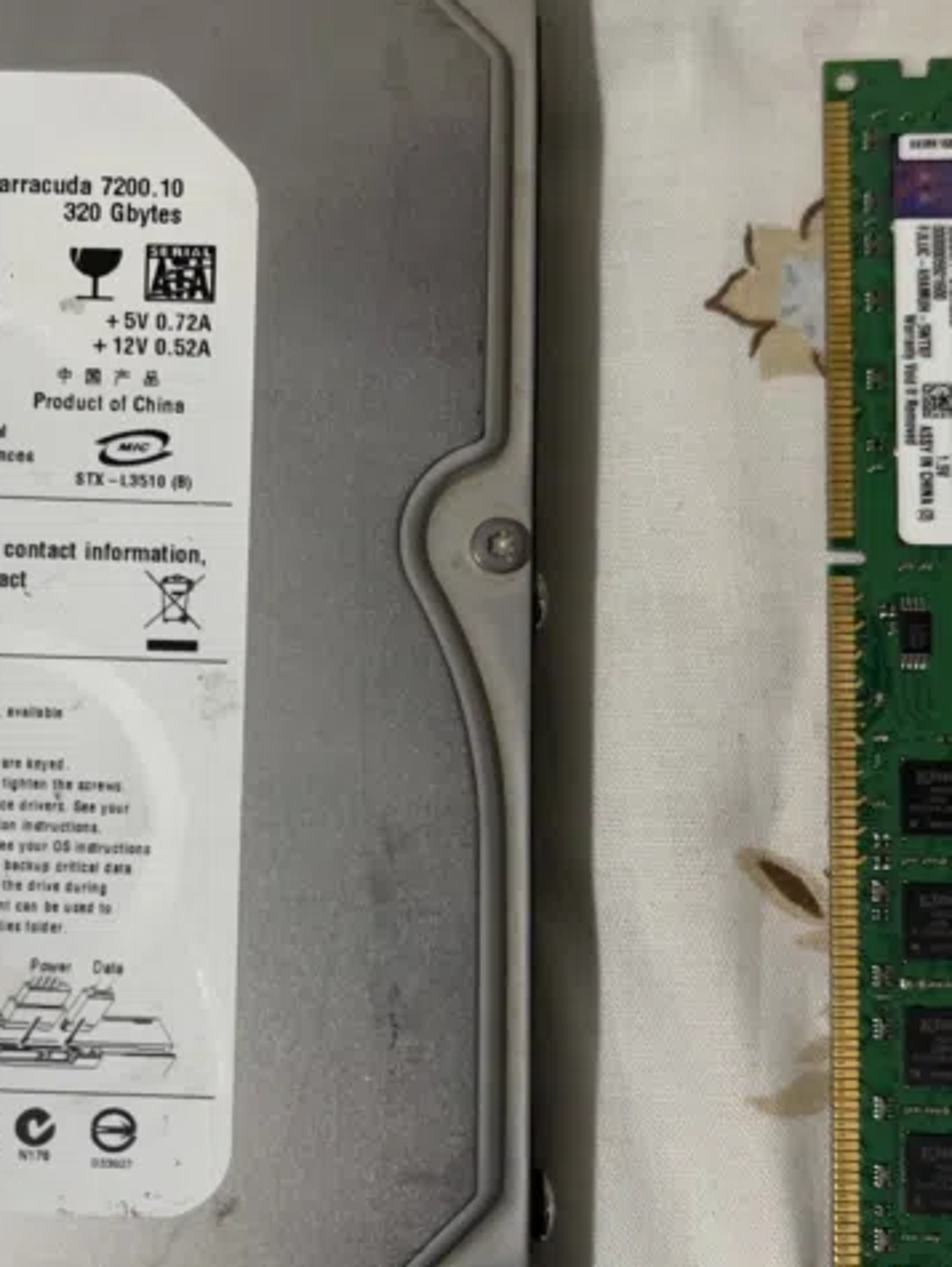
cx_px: 248
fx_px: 1282
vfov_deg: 52.6
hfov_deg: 39.7
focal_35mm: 35
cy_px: 635
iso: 250
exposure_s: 1/50
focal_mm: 5.7
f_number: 1.5
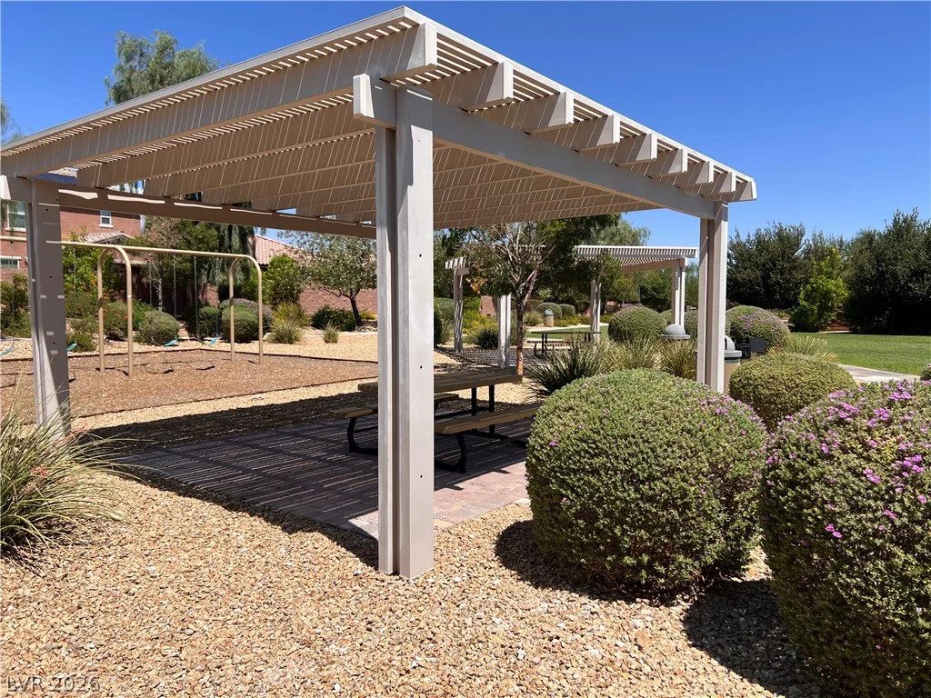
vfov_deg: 53.1
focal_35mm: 26
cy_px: 349
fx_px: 699
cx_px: 466
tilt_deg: -3.5
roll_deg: -0.2
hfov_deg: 67.3
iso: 50
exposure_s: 1/4831
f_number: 1.5
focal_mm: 5.7
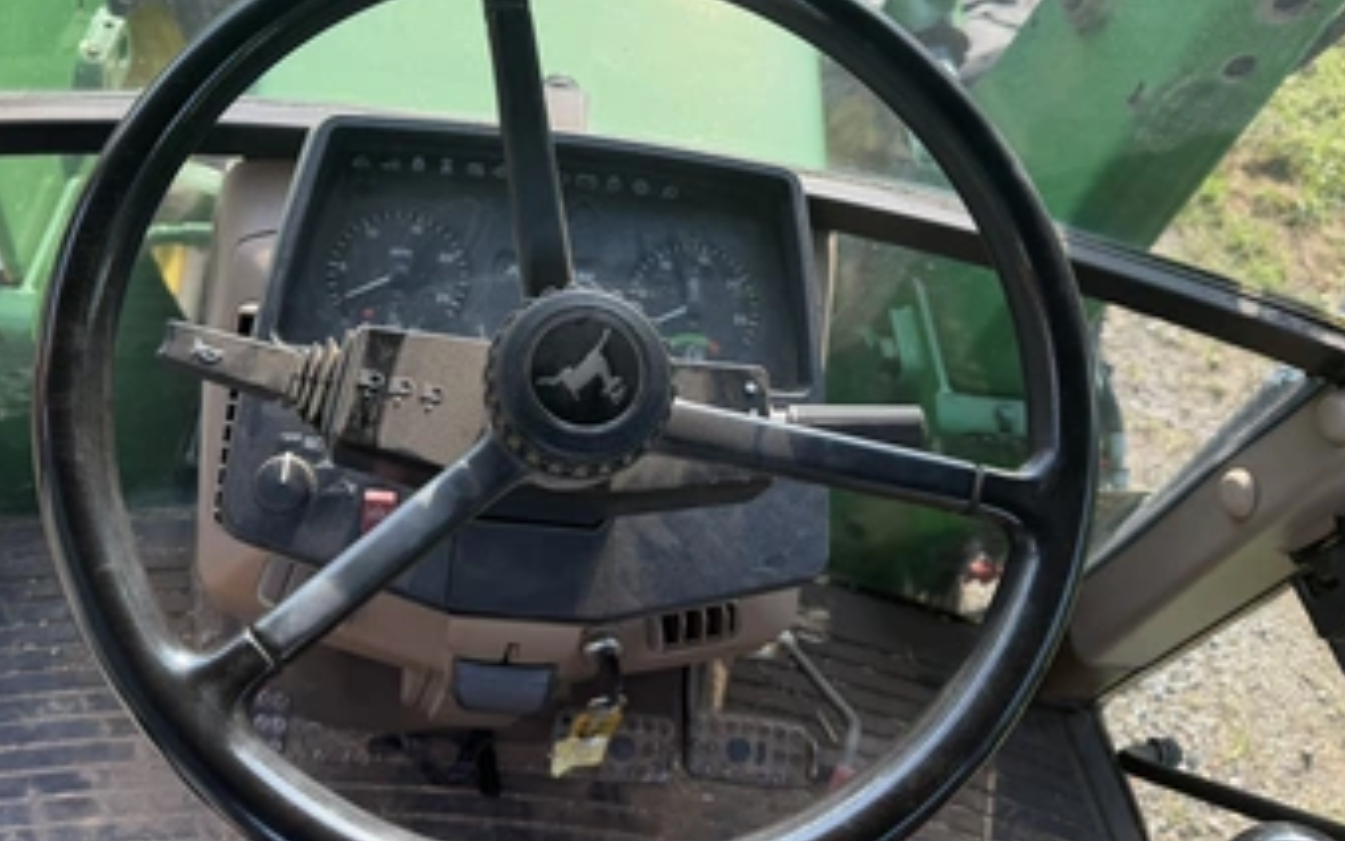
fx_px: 1100
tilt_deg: -52.4
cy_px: 301
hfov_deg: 62.6
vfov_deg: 41.5
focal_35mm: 30
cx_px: 575
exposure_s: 1/438
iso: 100
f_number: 1.78
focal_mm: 6.76
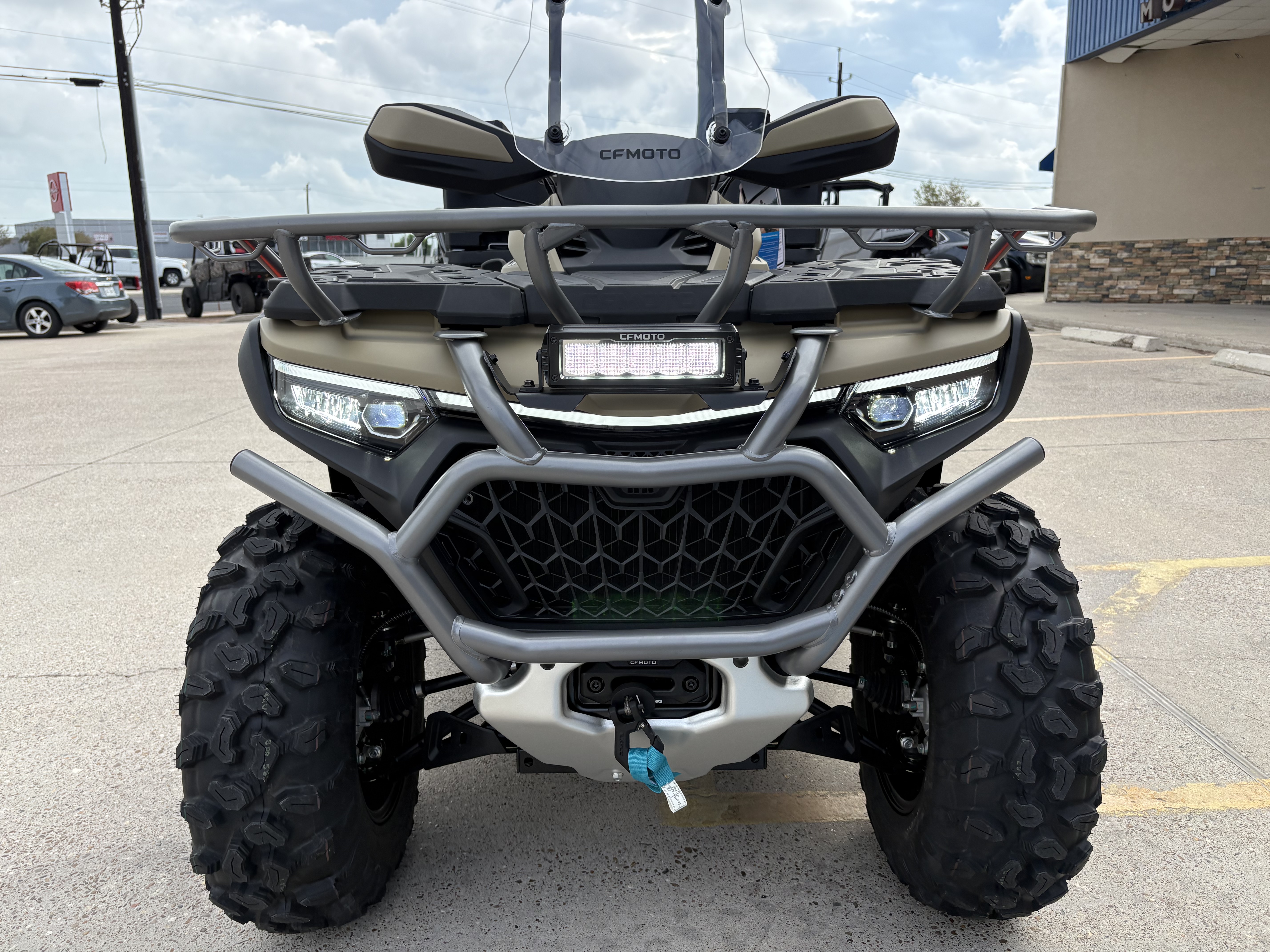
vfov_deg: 53.1
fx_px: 954
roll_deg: +1.8
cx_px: 635
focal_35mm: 26
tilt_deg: -12.5
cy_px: 476
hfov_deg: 67.3
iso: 64
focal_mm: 5.96
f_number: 1.6
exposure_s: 1/1550
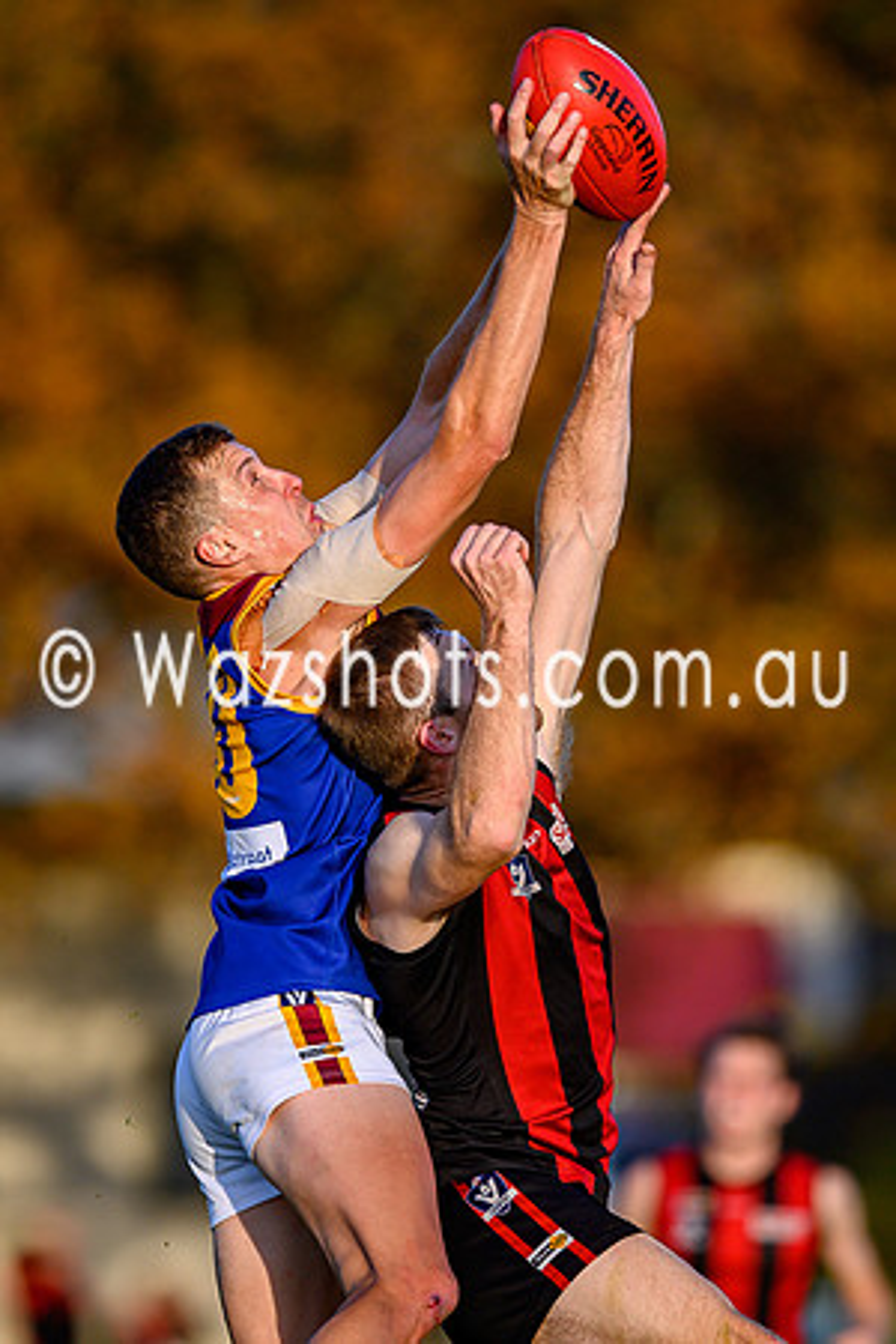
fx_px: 27998
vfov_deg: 2.7
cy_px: 672
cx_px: 495
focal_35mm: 750
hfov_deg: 1.8
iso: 280
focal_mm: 500
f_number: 4
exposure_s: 1/1600
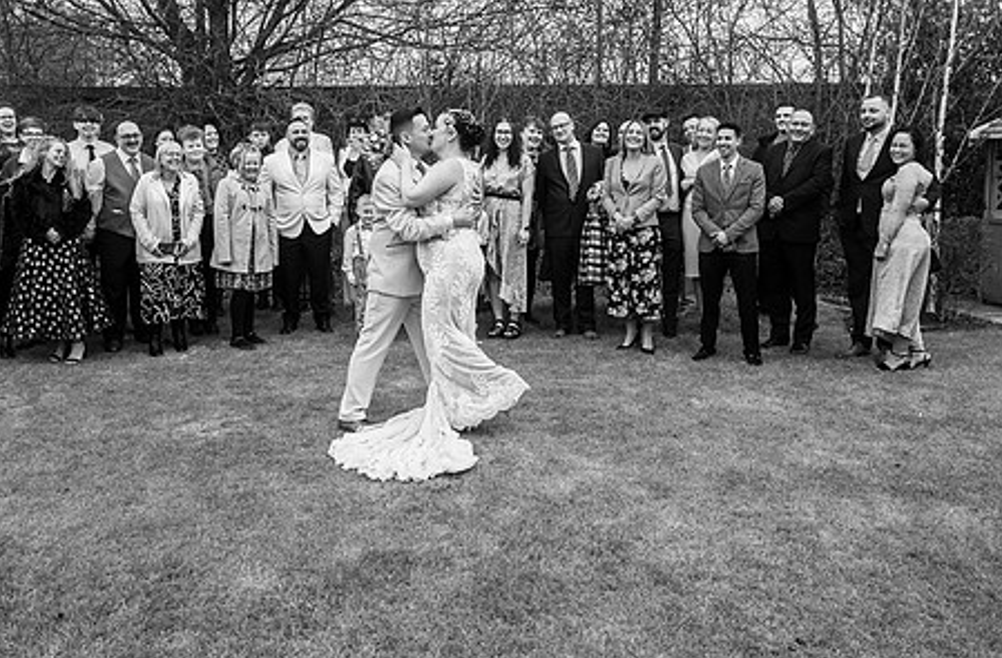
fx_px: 942
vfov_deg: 38.4
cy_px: 273
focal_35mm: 34
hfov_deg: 55.8
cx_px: 430
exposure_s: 1/80
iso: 320
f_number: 8
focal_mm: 24
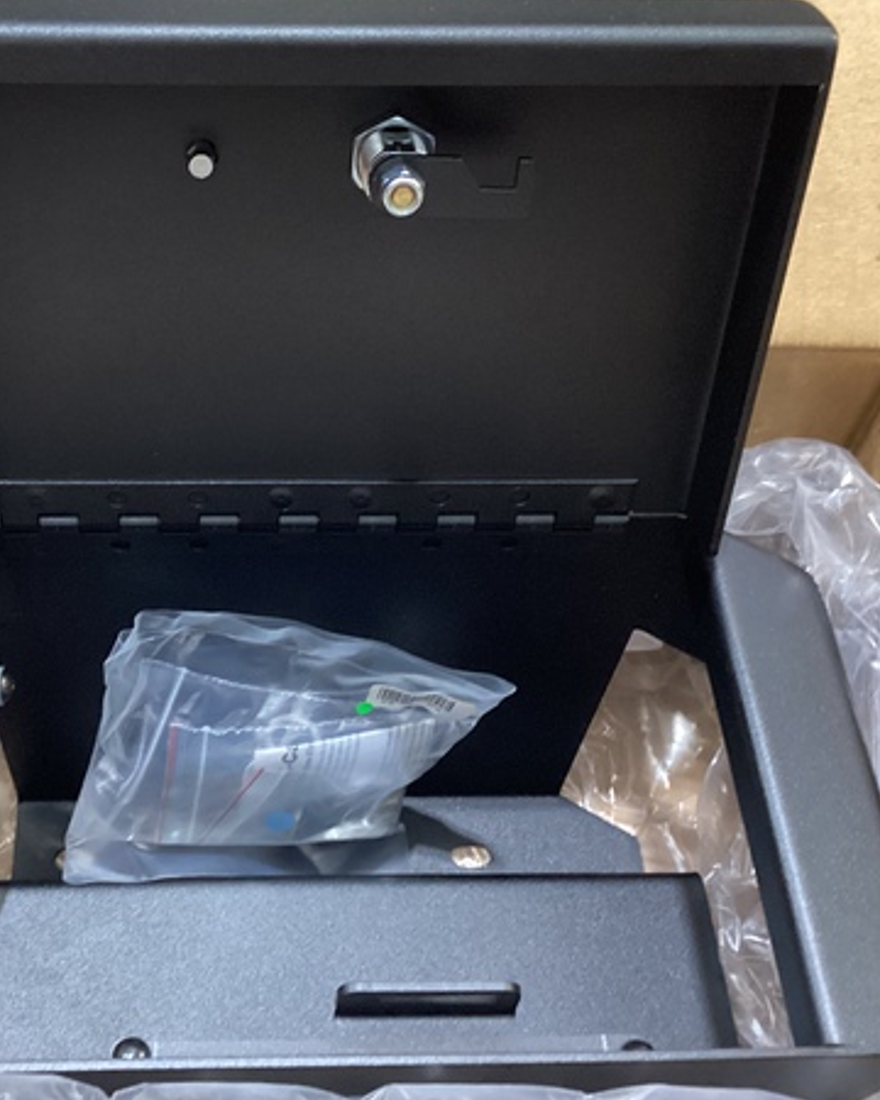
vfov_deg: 42.9
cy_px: 533
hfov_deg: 34.4
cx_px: 262
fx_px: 1400
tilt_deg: -57.8
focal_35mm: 43
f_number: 2.4
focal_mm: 3.3
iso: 320
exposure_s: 1/25
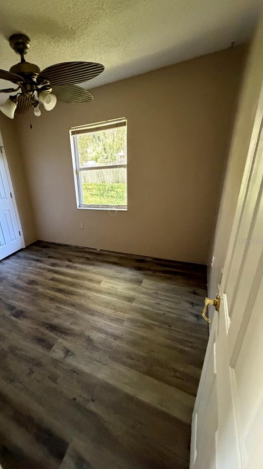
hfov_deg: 64.7
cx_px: 81
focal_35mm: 16
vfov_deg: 99.4
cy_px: 241
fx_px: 198
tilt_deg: -22.8
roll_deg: +5.3
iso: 800
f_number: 2.2
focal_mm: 2.22
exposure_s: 1/60
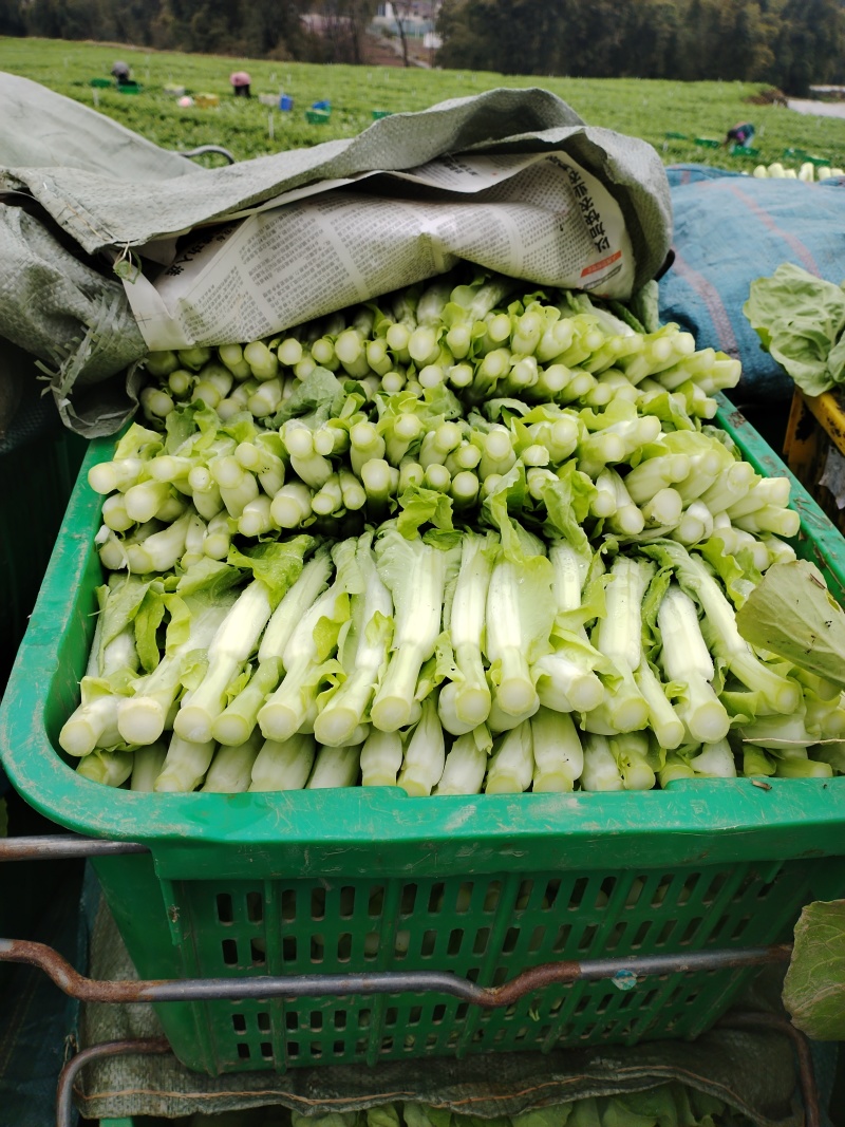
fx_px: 846
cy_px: 564
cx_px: 422
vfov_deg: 67.3
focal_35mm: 26
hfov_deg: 53.1
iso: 100
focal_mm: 4.26
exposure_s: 1/248
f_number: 1.8
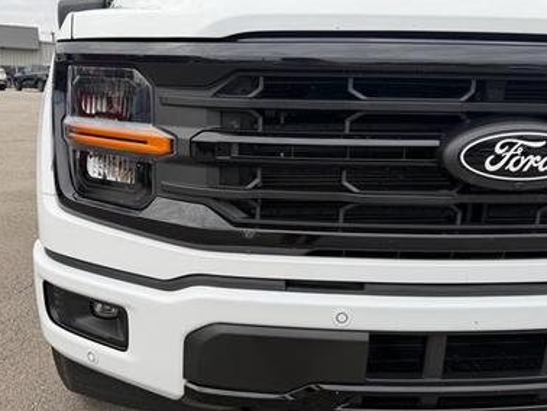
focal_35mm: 32
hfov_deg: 56.5
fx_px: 506
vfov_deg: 44.2
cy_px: 223
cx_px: 233
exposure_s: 1/868
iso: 80
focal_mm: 6.76
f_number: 1.78
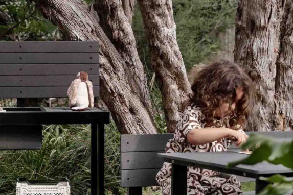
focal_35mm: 125
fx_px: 1017
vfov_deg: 11.0
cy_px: 114
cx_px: 47
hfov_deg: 16.2
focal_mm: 70
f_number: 5.6
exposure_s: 1/500
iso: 640
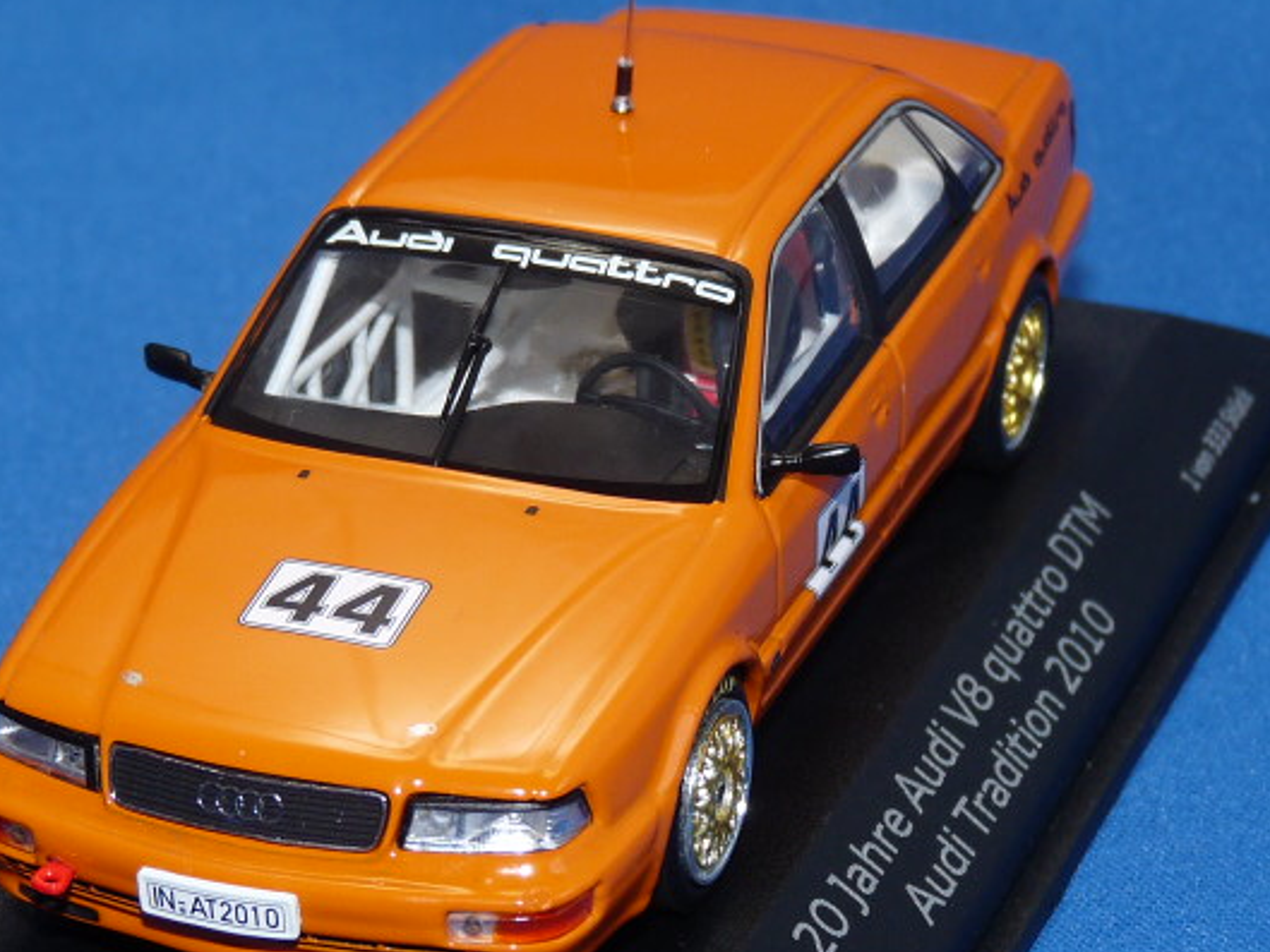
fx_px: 5101
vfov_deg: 10.7
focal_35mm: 139
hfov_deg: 14.2
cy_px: 489
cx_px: 521
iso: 100
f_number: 3.4
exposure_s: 1/30
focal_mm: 11.5
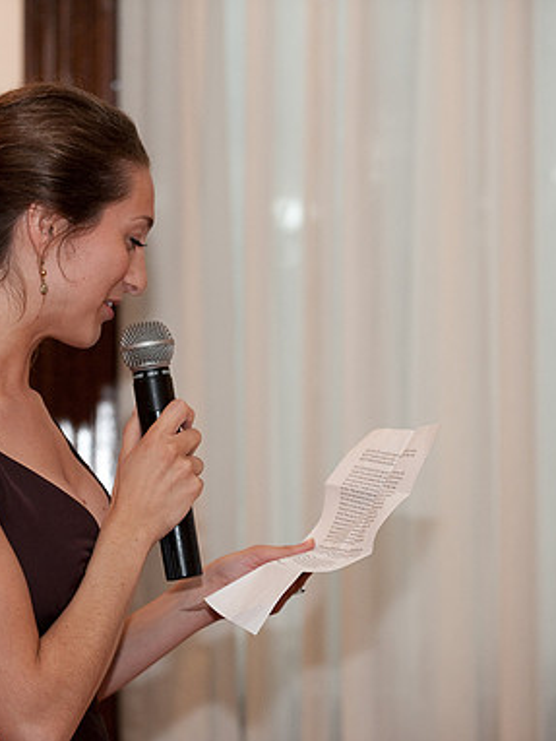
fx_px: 3744
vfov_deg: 11.3
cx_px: 151
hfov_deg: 8.5
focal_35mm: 175
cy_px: 372
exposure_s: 1/60
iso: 1250
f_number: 4.5
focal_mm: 120
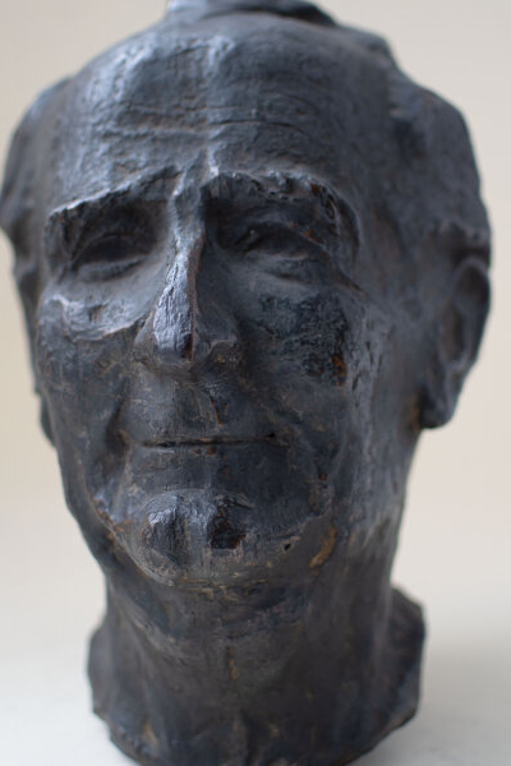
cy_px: 360
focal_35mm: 65
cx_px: 261
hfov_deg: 20.9
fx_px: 1384
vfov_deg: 31.0
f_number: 1.8
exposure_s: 1/60
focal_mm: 35
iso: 100
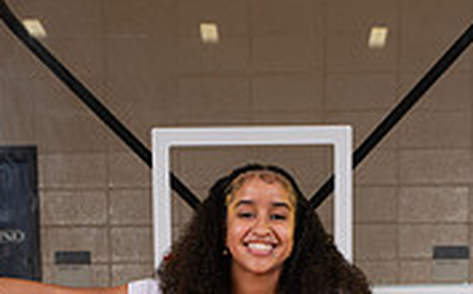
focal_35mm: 109
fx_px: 1403
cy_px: 575
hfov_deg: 19.1
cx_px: 259
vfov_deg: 11.0
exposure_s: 1/320
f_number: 7.1
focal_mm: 42
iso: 320
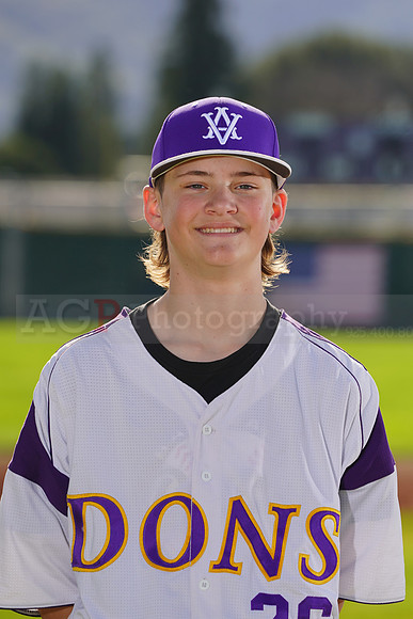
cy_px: 310
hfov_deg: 4.3
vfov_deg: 6.5
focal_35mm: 318
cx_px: 206
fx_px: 5469
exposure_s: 1/250
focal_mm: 318
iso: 100
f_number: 9
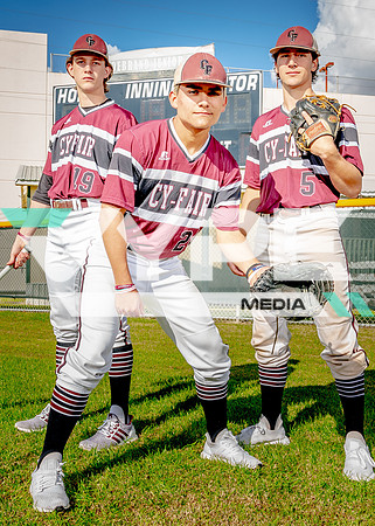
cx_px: 173
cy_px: 263
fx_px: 618
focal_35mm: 41
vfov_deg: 46.1
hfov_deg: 33.7
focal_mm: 28
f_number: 11
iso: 200
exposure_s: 1/125
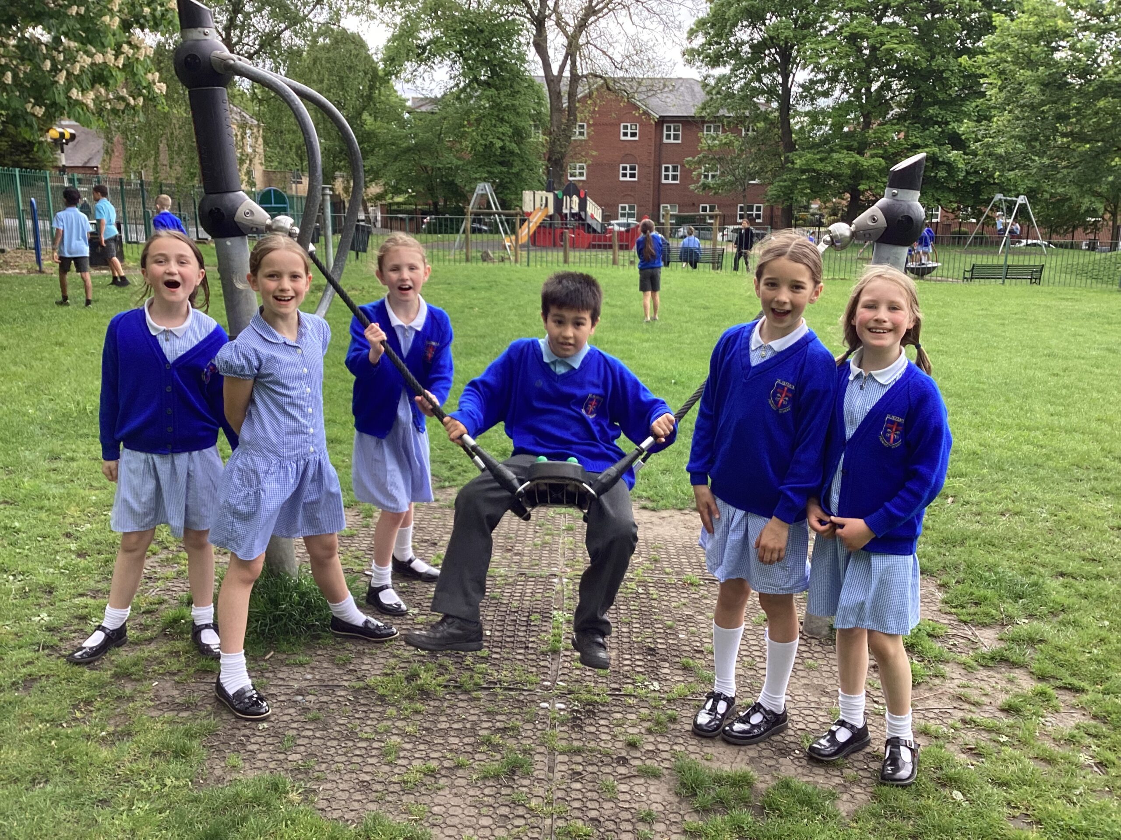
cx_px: 560
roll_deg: -0.2
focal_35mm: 31
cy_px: 420
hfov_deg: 58.4
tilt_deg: -17.5
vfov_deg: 45.4
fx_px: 1004
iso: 25
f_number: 2.4
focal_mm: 3.3
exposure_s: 1/131
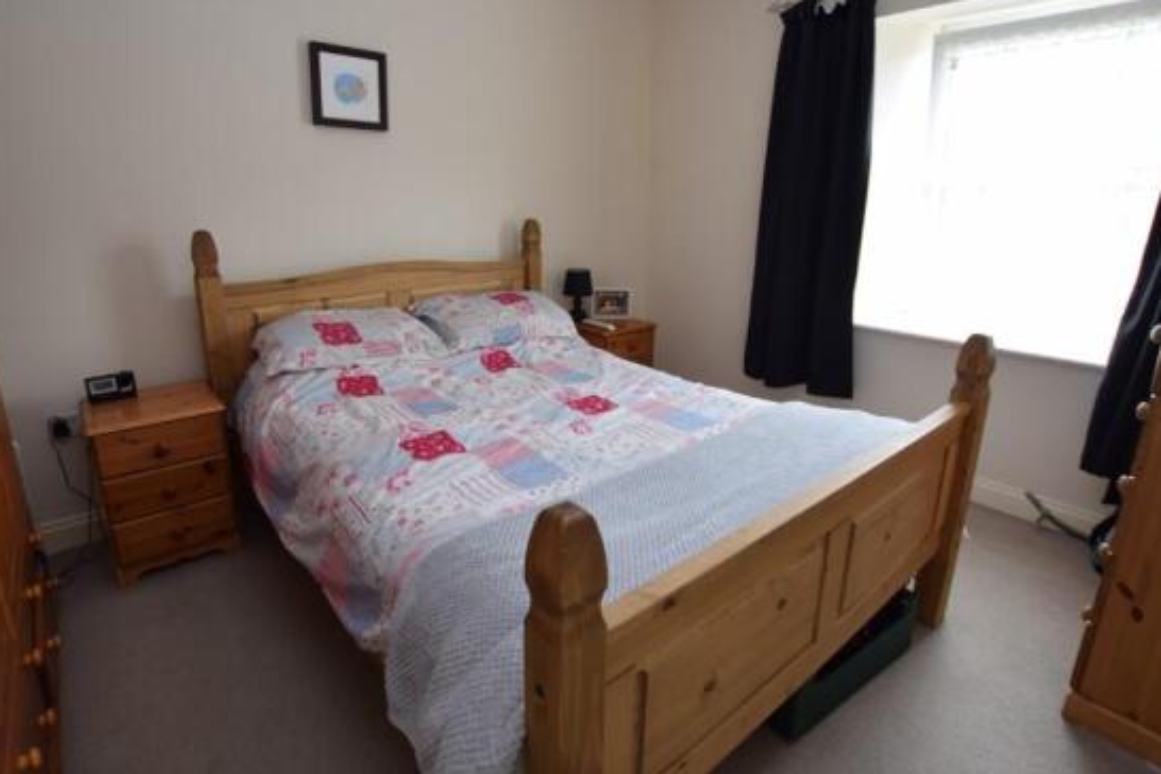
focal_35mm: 18
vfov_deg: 67.3
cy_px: 356
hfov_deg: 89.9
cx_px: 550
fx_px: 580
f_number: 3.5
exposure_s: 1/15
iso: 100
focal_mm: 10
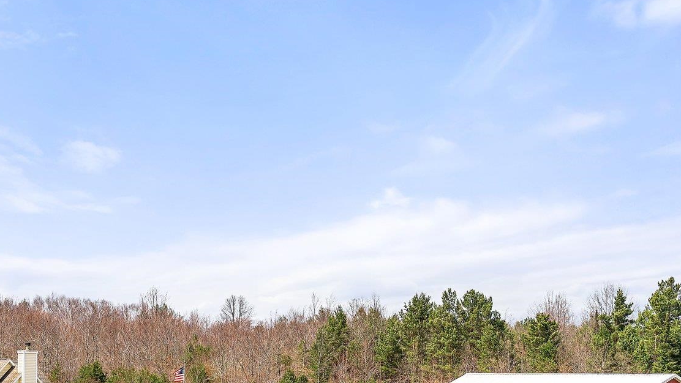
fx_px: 2438
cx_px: 131
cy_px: 360
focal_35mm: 135
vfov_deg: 8.9
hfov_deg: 15.8
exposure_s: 1/1250
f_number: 3.5
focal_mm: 70
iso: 100
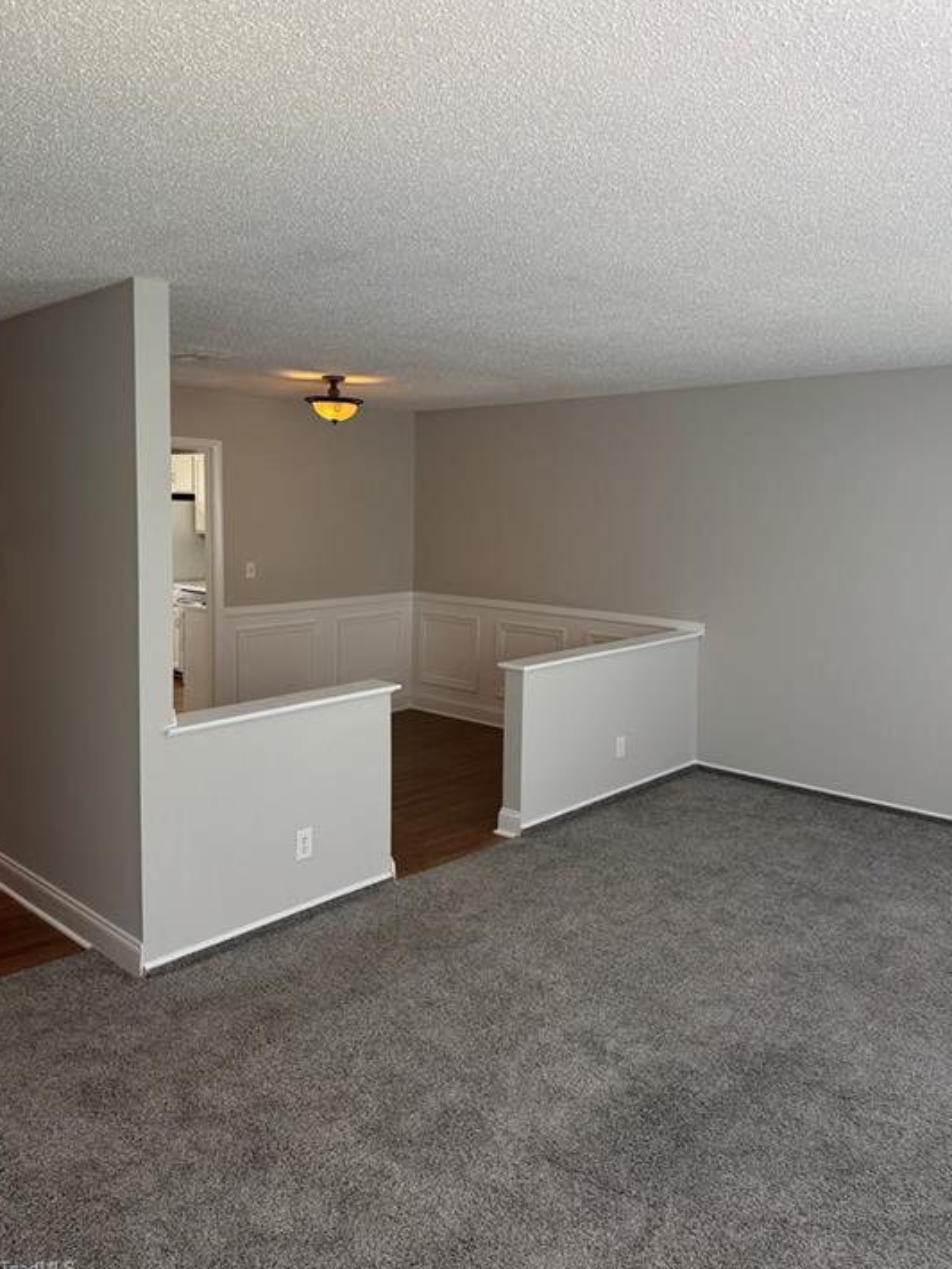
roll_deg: -0.7
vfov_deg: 67.2
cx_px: 494
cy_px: 594
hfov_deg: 53.1
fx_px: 953
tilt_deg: -5.4
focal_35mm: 26
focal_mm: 6.76
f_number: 1.78
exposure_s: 1/102
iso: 200
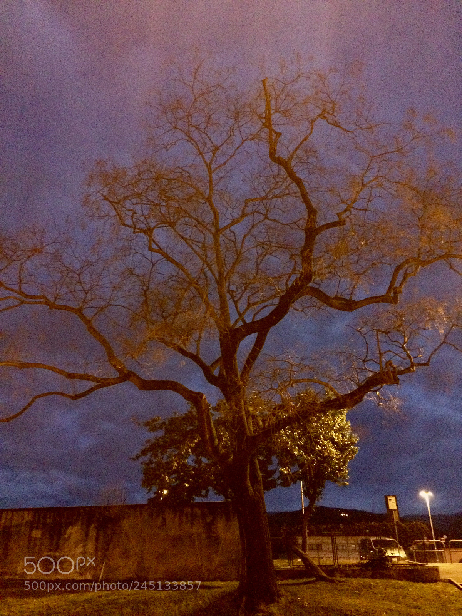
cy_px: 308
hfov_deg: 48.2
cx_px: 231
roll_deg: +0.6
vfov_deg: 61.7
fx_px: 516
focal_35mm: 29
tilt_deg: +26.5
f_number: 2.2
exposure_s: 1/17
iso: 1250
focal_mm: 4.15
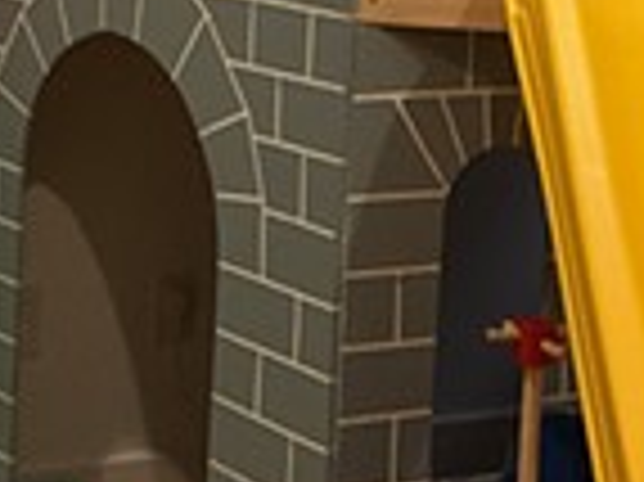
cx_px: -72
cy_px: -189
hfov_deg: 14.8
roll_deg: -3.4
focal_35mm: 130
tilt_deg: -3.9
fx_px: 2417
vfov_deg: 11.0
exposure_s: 1/60
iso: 250
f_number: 1.8
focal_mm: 3
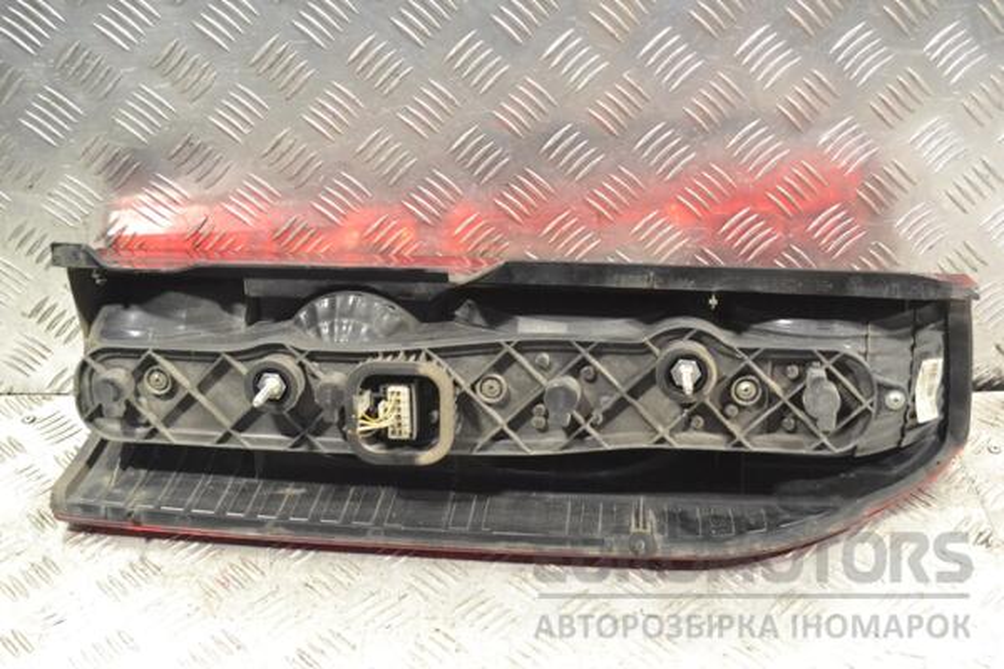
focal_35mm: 44
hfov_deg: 45.0
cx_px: 502
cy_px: 334
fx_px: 1213
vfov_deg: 30.8
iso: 3200
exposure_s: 1/160
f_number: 6.3
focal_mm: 29
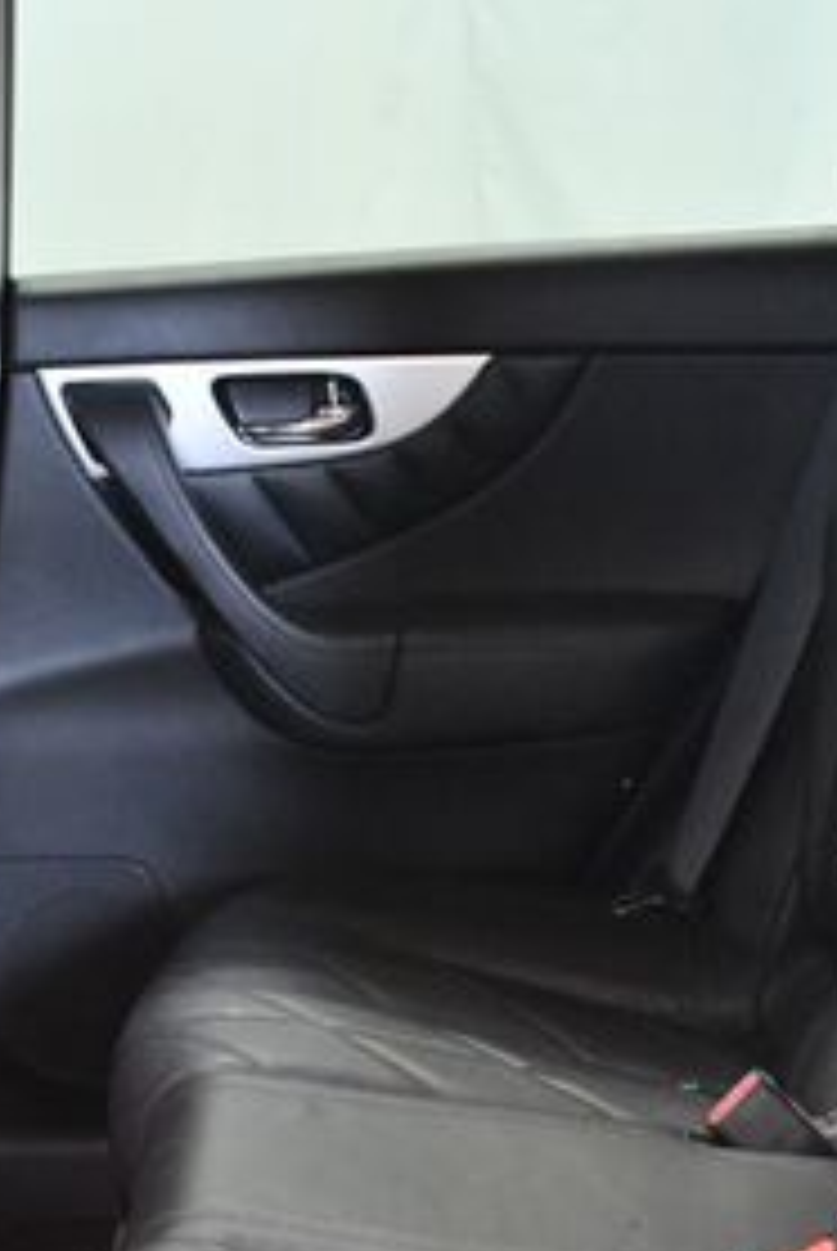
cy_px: 945
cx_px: 432
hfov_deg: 16.1
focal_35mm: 85
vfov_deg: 23.6
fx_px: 2957
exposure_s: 1/60
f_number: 4
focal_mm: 25
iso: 5000
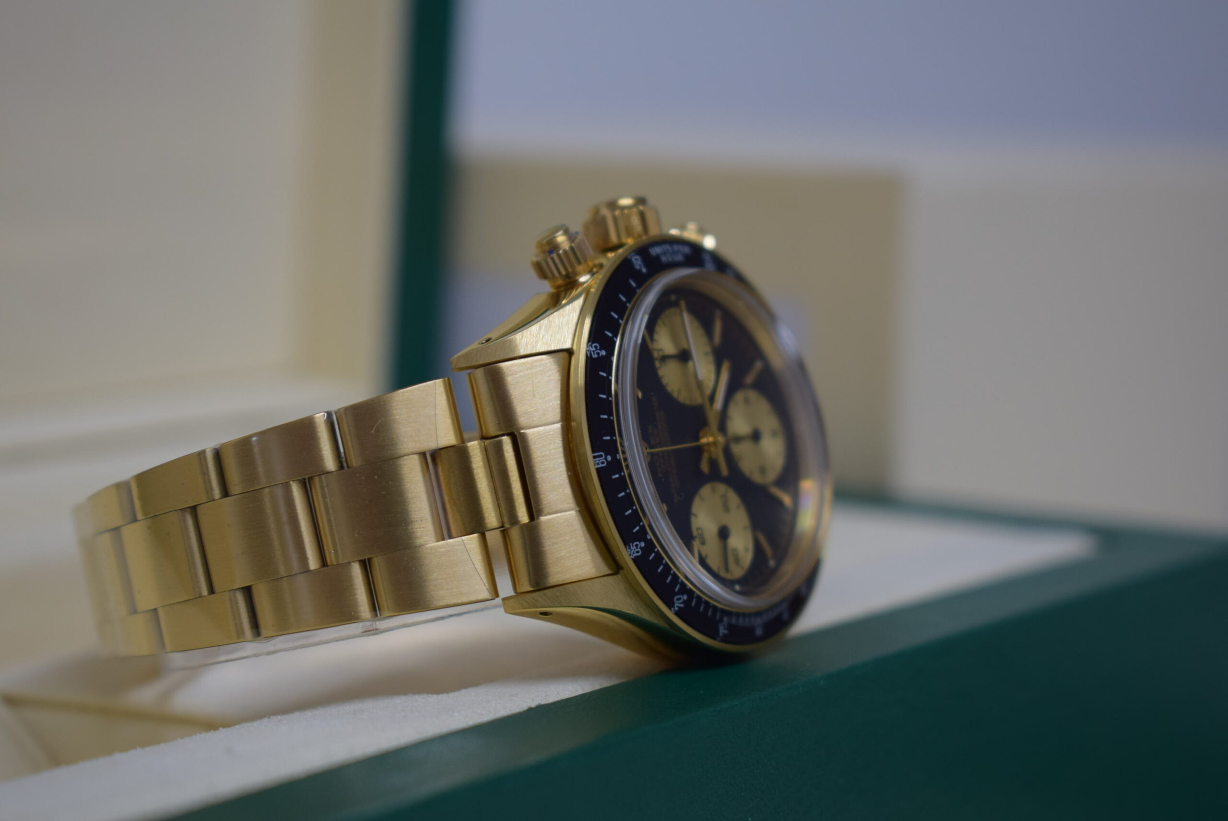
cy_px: 410
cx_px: 614
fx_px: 2816
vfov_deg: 16.6
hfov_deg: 24.6
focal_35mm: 82
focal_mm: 55
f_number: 5.6
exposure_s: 1/50
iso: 400
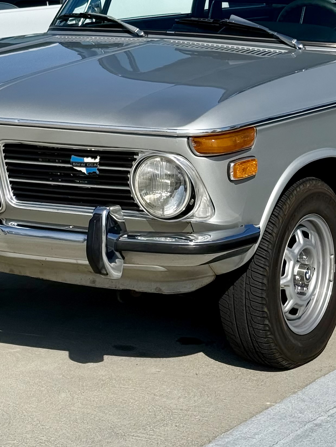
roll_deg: -0.2
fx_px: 1514
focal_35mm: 117
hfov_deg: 12.7
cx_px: 215
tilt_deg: -6.6
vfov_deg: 16.7
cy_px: 94
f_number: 1.78
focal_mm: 6.76
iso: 64
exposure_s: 1/7874
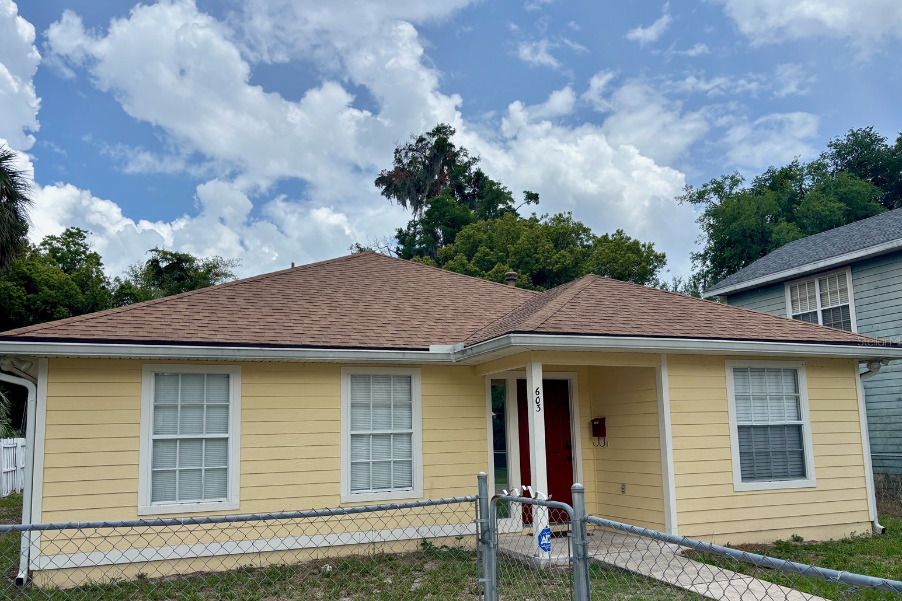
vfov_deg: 46.3
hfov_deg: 65.5
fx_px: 702
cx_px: 445
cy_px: 341
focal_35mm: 28
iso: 50
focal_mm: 5.96
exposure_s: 1/4082
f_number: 1.6
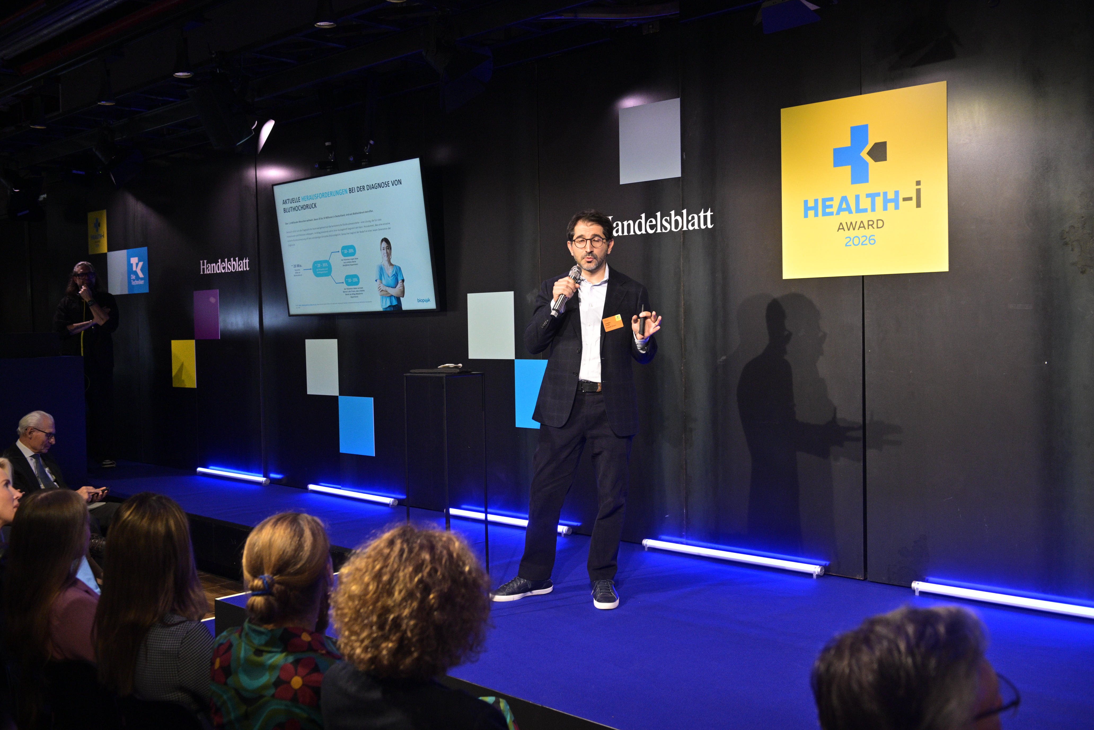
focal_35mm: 35
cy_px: 365
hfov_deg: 54.4
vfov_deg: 37.9
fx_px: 1064
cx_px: 547
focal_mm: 35
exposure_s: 1/250
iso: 2500
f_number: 5
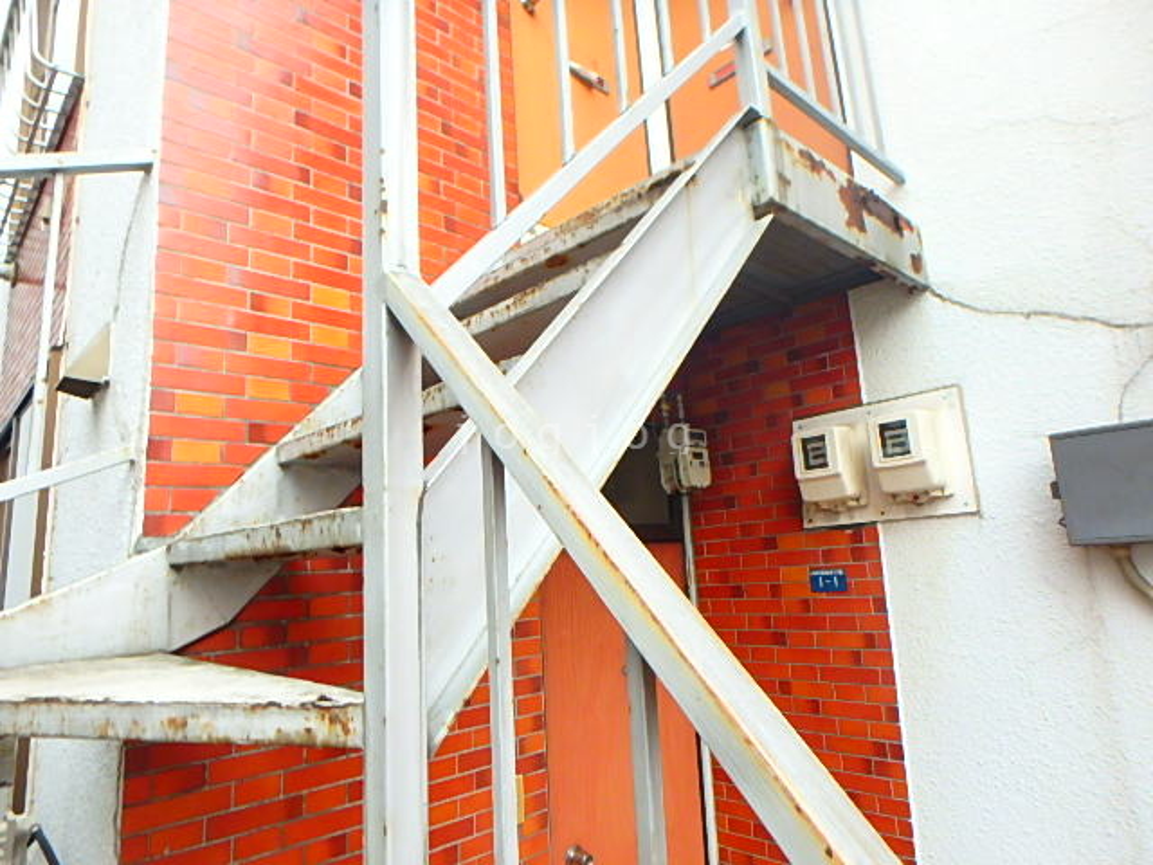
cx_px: 576
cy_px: 432
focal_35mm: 21
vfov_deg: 63.4
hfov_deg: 79.0
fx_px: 699
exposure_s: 1/30
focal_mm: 3.7
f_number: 3.5
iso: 400
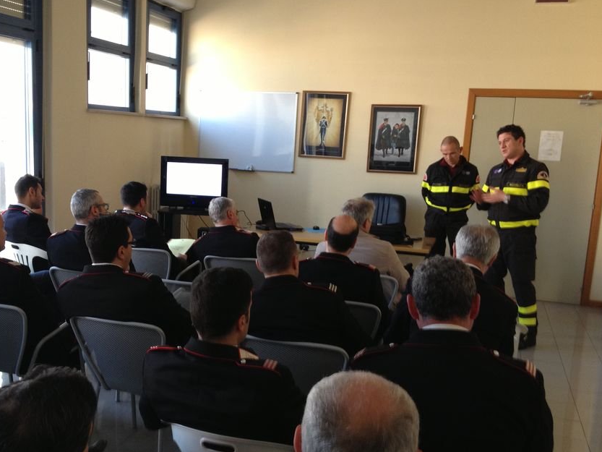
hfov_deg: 43.6
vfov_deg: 33.5
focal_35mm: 43
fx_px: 748
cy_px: 262
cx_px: 238
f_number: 2.4
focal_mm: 4.28
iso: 100
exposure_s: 1/20
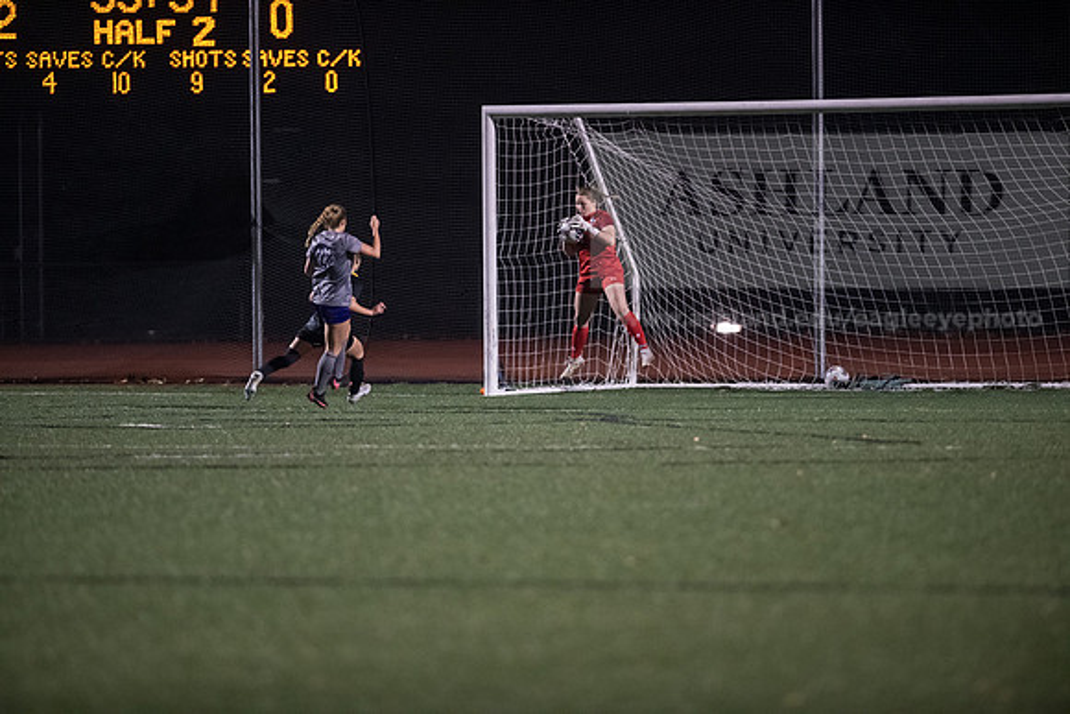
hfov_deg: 6.9
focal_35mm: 300
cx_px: 535
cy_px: 357
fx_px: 8918
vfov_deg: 4.6
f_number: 2.8
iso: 8000
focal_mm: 300
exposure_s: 1/1000
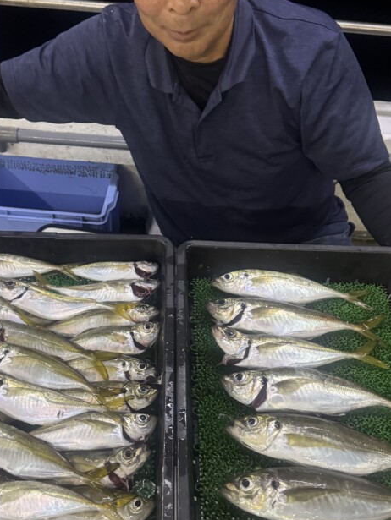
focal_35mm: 39
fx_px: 587
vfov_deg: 47.8
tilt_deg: -44.7
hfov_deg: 36.8
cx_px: 170
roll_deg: +1.6
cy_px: 255
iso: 1000
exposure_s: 1/33
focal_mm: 6.76
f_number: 1.78
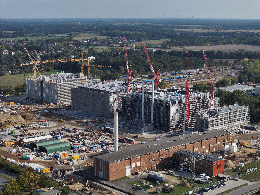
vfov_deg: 21.0
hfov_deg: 27.8
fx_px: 526
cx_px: 130
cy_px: 98
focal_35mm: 70
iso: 200
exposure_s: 1/80
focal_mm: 19.35
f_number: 2.8
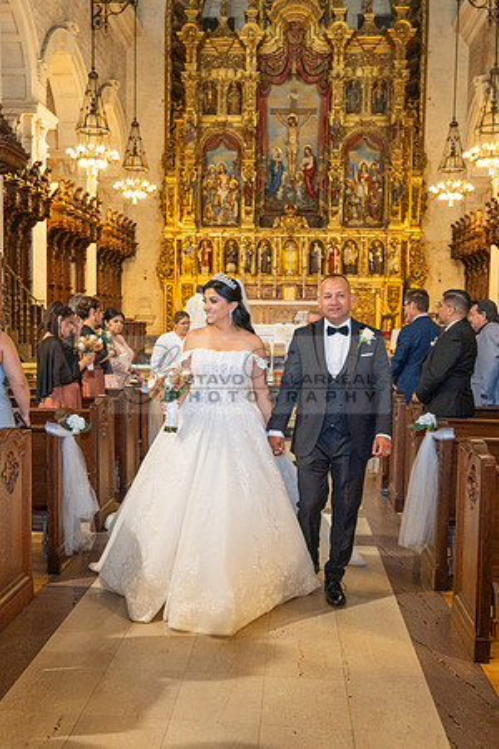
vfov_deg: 53.1
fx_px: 749
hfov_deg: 36.9
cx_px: 248
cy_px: 374
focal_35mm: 36
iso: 800
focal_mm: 24
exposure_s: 1/125
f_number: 2.8
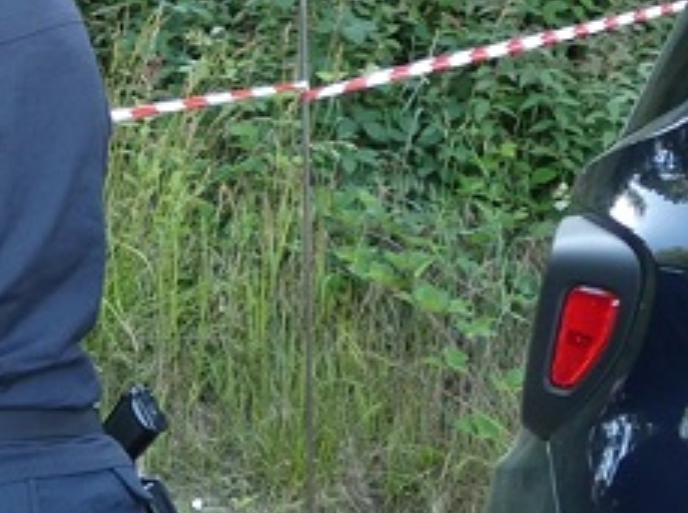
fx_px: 1945
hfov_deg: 19.6
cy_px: 218
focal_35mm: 98
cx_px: 30
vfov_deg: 15.0
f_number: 3.4
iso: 200
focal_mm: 5.8
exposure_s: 1/80
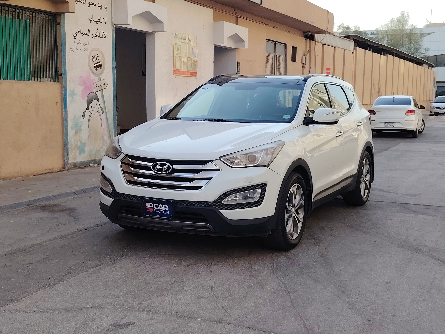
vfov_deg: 30.3
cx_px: 222
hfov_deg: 39.7
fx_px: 617
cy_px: 167
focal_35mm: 48
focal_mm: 5.25
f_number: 1.75
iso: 100
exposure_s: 1/405
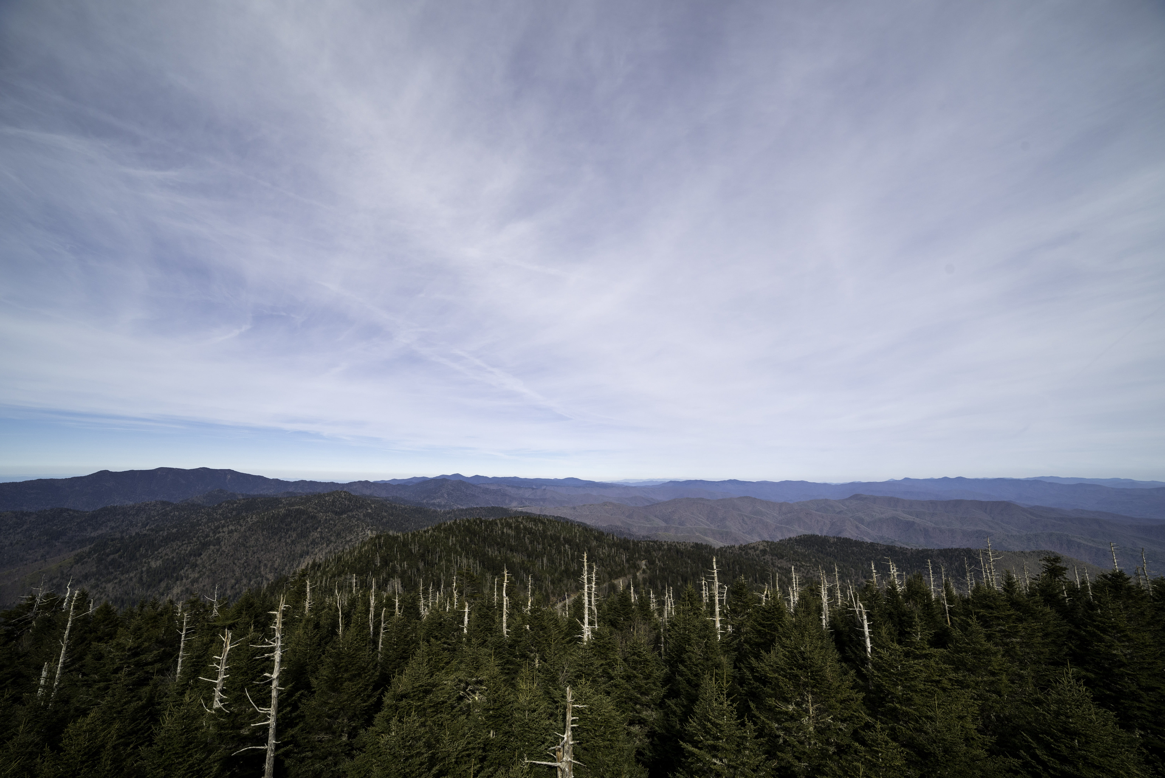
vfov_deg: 81.3
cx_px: 582
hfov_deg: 104.2
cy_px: 389
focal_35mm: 14
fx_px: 453
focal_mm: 14
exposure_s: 1/640
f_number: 8
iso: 250
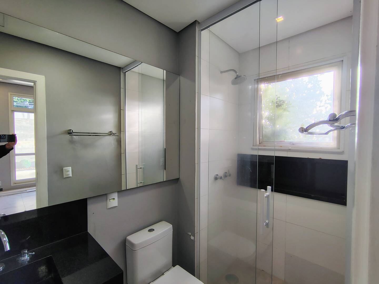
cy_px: 142
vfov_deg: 78.1
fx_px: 175
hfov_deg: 94.5
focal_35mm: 16
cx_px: 190
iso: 150
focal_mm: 2.13
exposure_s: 1/60
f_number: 2.2
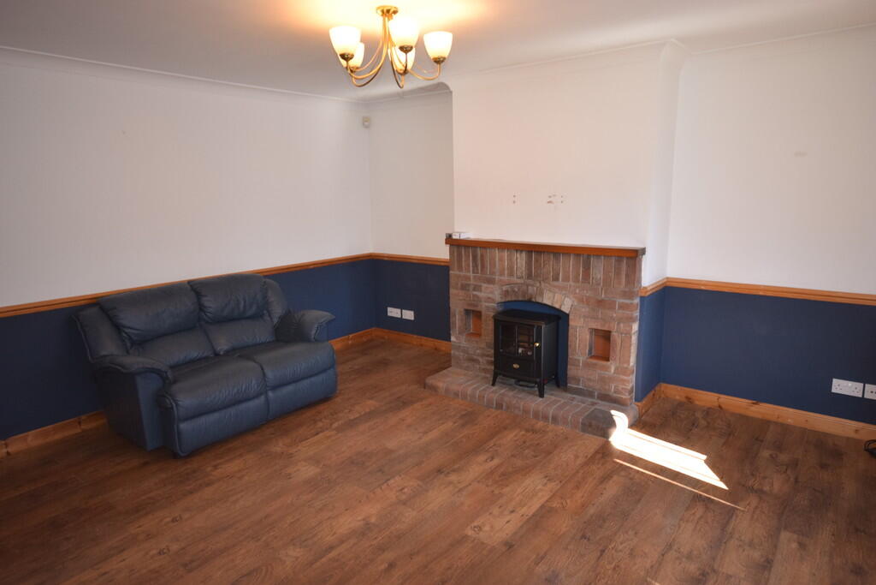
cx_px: 438
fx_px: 548
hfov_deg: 77.3
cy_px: 292
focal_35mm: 22
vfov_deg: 56.2
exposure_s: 1/100
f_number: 5
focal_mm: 15
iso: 800
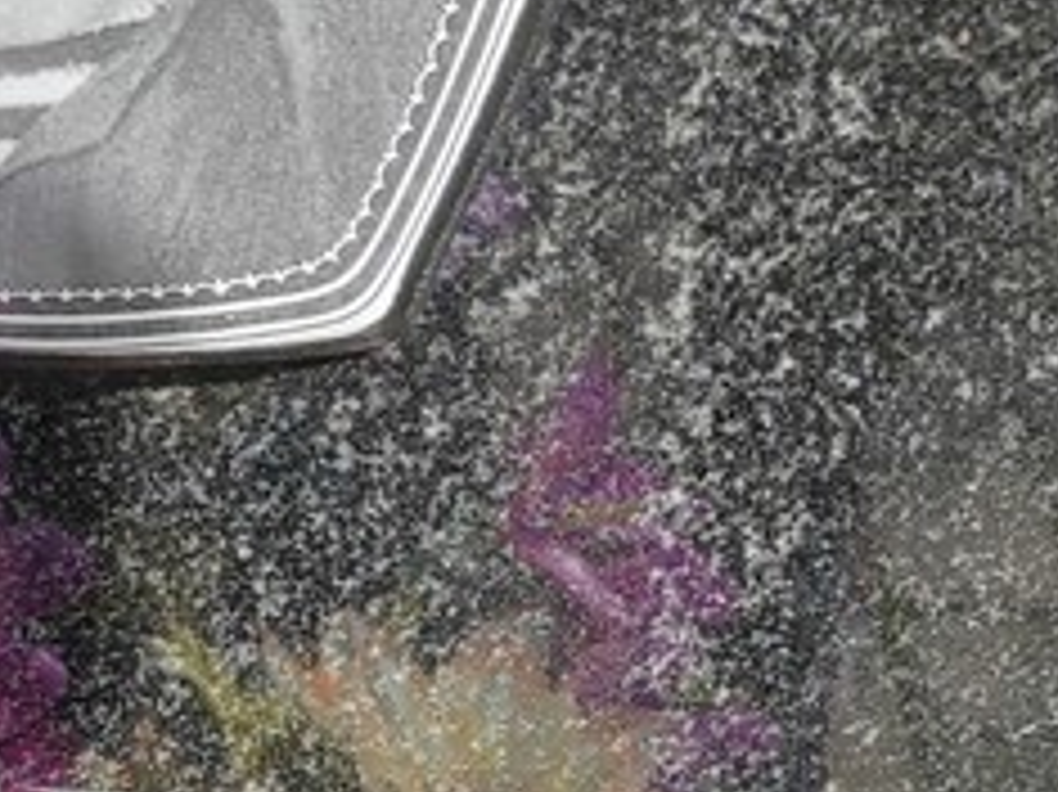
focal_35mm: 92
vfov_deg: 15.0
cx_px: -225
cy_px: 1161
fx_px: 2810
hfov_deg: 20.0
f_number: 1.9
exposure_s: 1/1200
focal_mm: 5.52
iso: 100
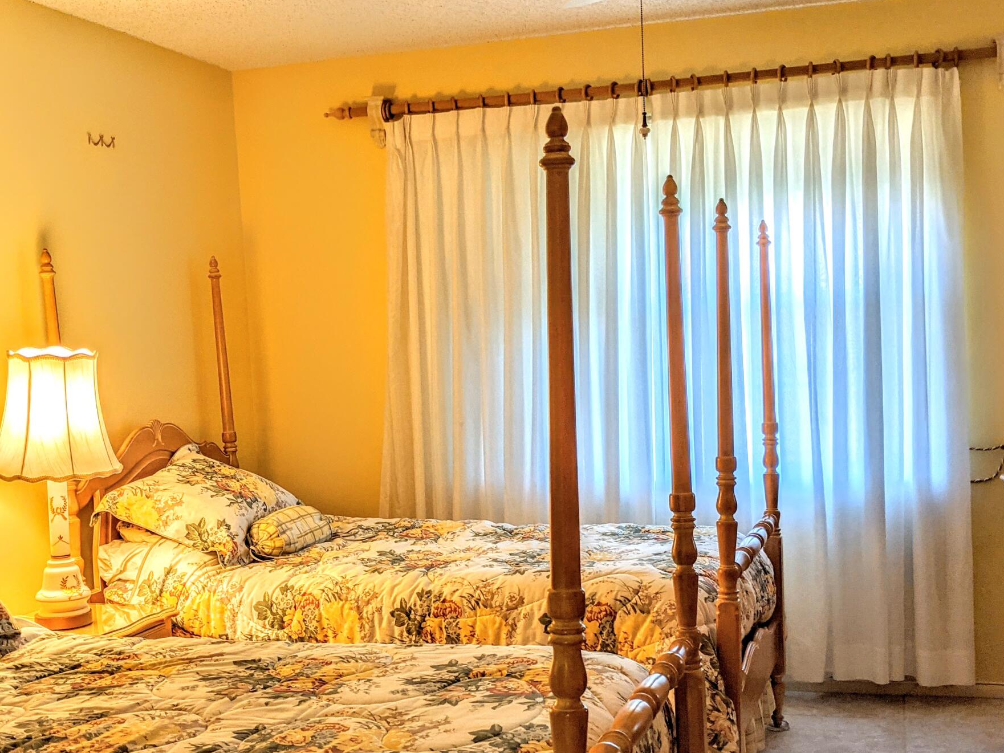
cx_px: 453
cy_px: 456
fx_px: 1334
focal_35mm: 46
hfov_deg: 41.2
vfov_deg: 31.4
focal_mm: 4.38
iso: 45
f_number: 1.73
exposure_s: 1/60
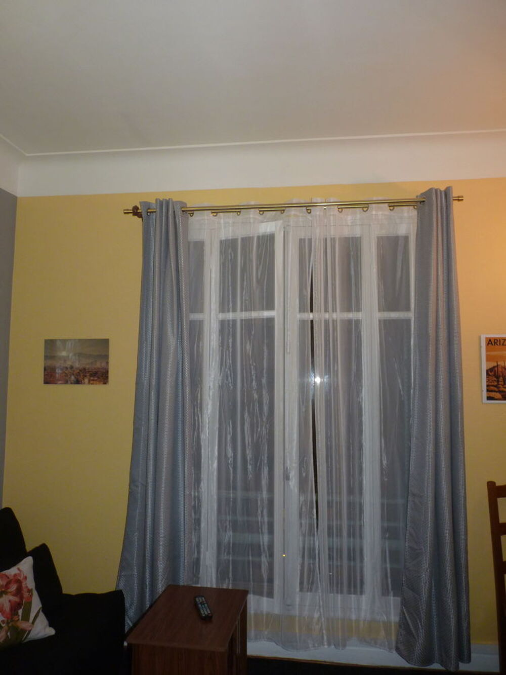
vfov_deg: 65.3
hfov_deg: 51.4
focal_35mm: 27
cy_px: 338
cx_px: 253
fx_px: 526
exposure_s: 1/30
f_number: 2.8
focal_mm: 4.8
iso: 160
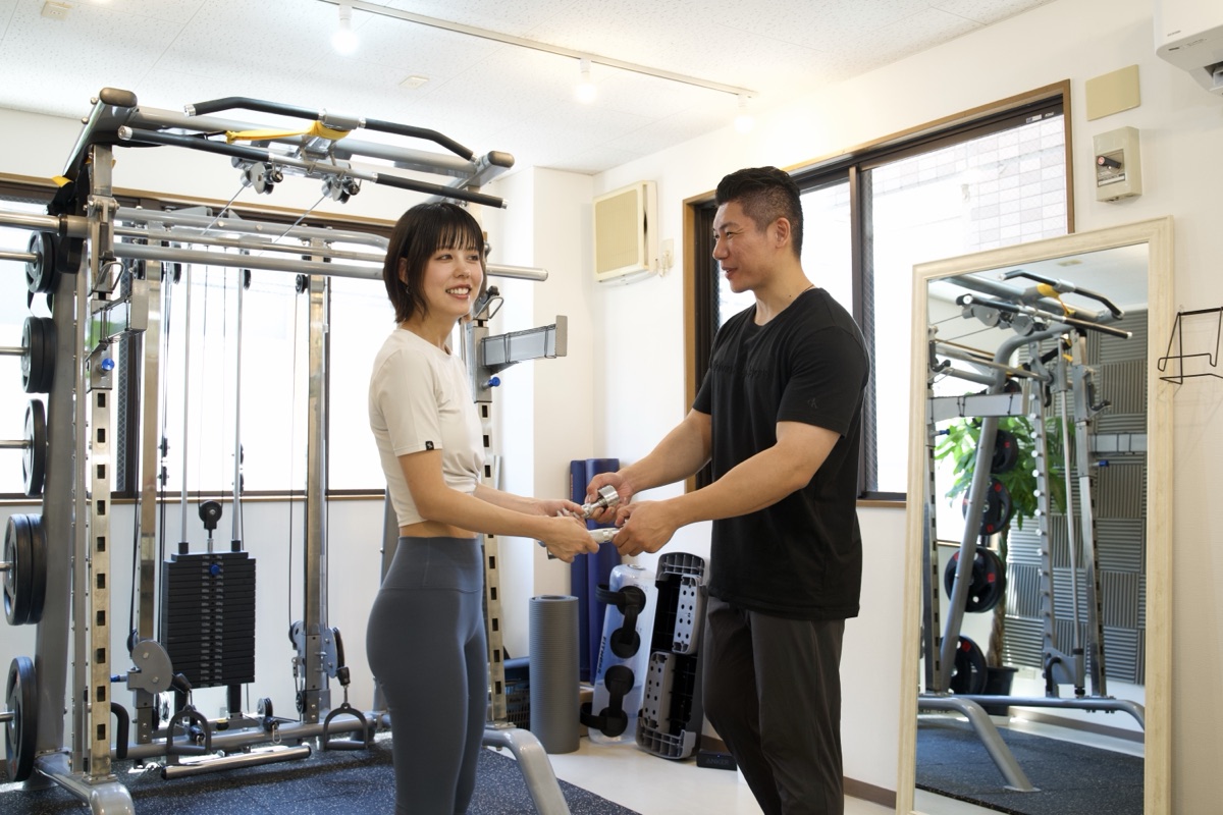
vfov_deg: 38.9
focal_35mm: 34
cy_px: 408
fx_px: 1155
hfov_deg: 55.8
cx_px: 612
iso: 800
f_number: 4.5
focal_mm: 34
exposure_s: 1/60
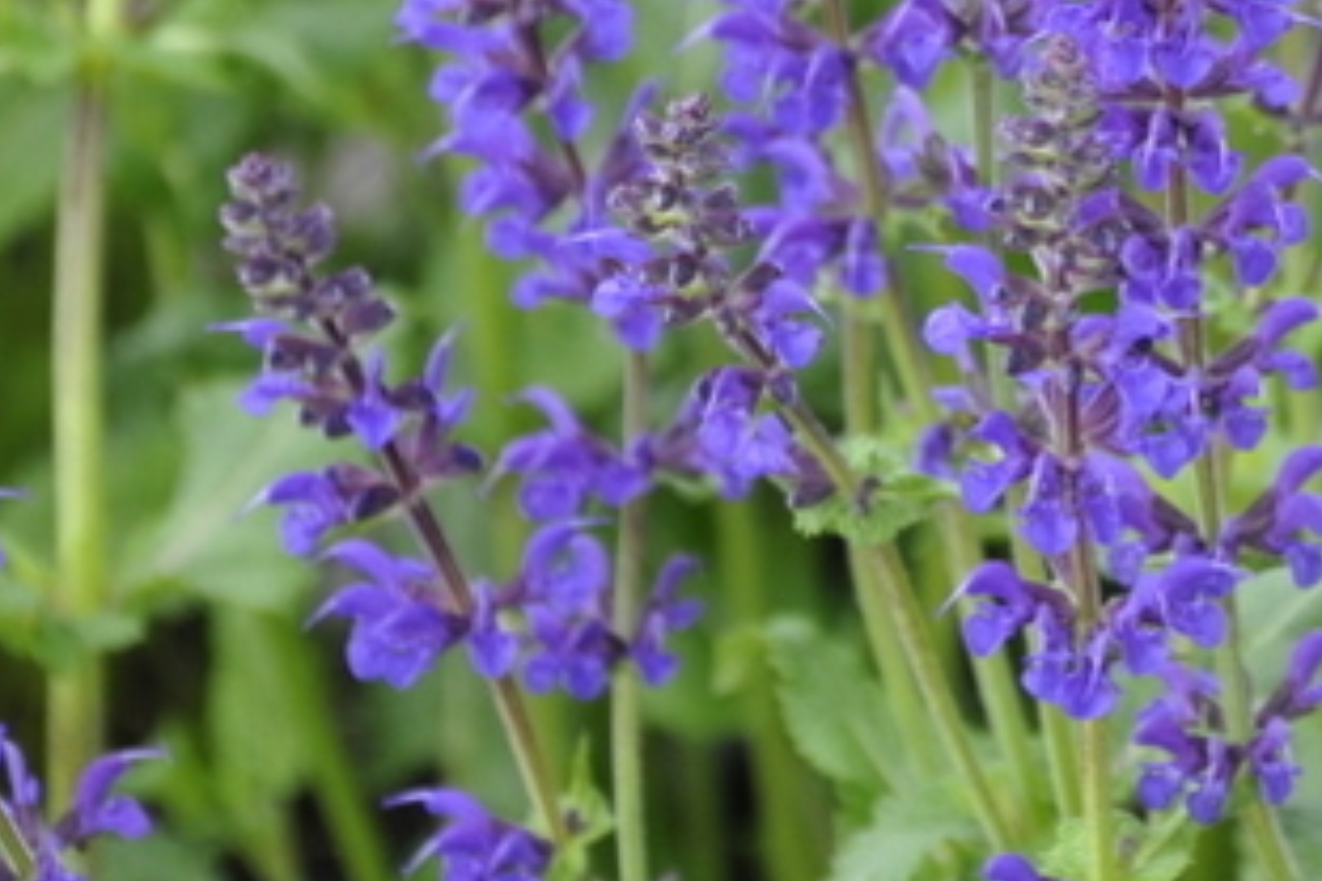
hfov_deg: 7.1
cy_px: -106
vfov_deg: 4.8
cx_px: 1496
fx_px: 10586
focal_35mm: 288
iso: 800
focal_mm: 75
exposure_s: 1/60
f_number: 5.3
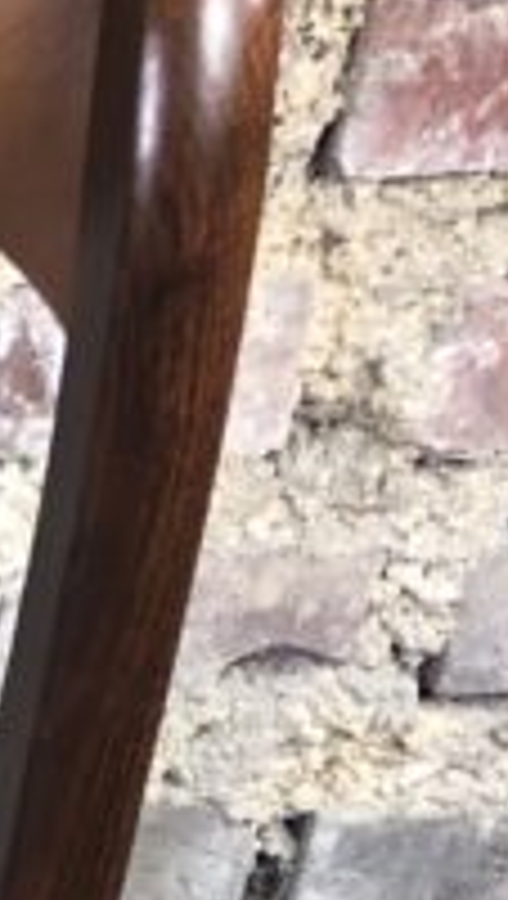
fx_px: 3723
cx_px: -1088
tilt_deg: -42.5
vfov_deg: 12.7
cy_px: 1530
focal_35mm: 156
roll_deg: +0.9
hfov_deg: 6.9
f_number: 1.8
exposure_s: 1/20
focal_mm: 4
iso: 40
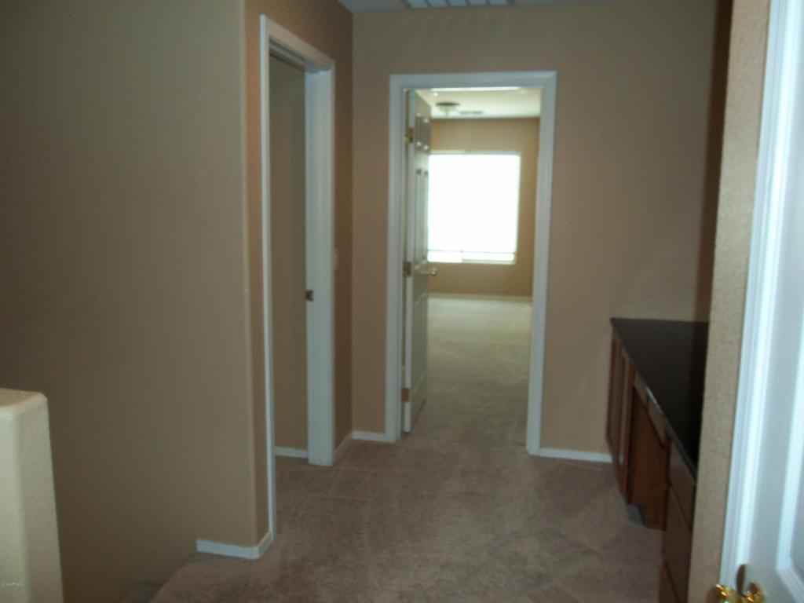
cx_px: 402
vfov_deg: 48.2
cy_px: 302
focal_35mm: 29
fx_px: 674
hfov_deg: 61.7
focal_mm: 5.2
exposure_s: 1/30
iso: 100
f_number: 3.4
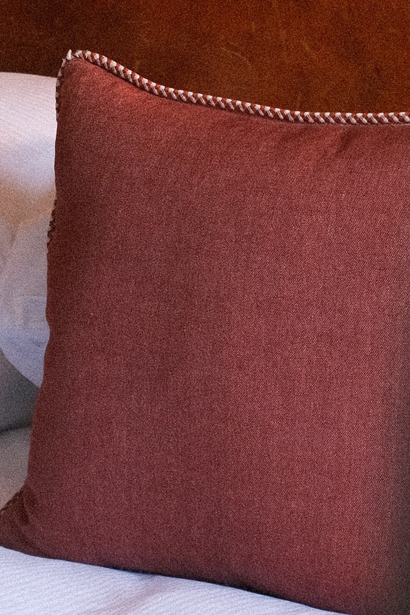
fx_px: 2681
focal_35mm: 157
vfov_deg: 13.1
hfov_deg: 8.7
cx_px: 169
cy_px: 282
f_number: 2.8
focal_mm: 27
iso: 2500
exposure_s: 1/200
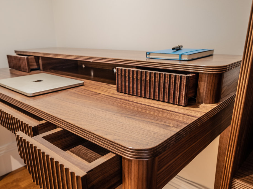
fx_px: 212
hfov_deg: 61.5
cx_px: 112
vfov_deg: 48.1
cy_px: 107
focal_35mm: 29
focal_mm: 15.1
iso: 200
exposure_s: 1
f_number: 4
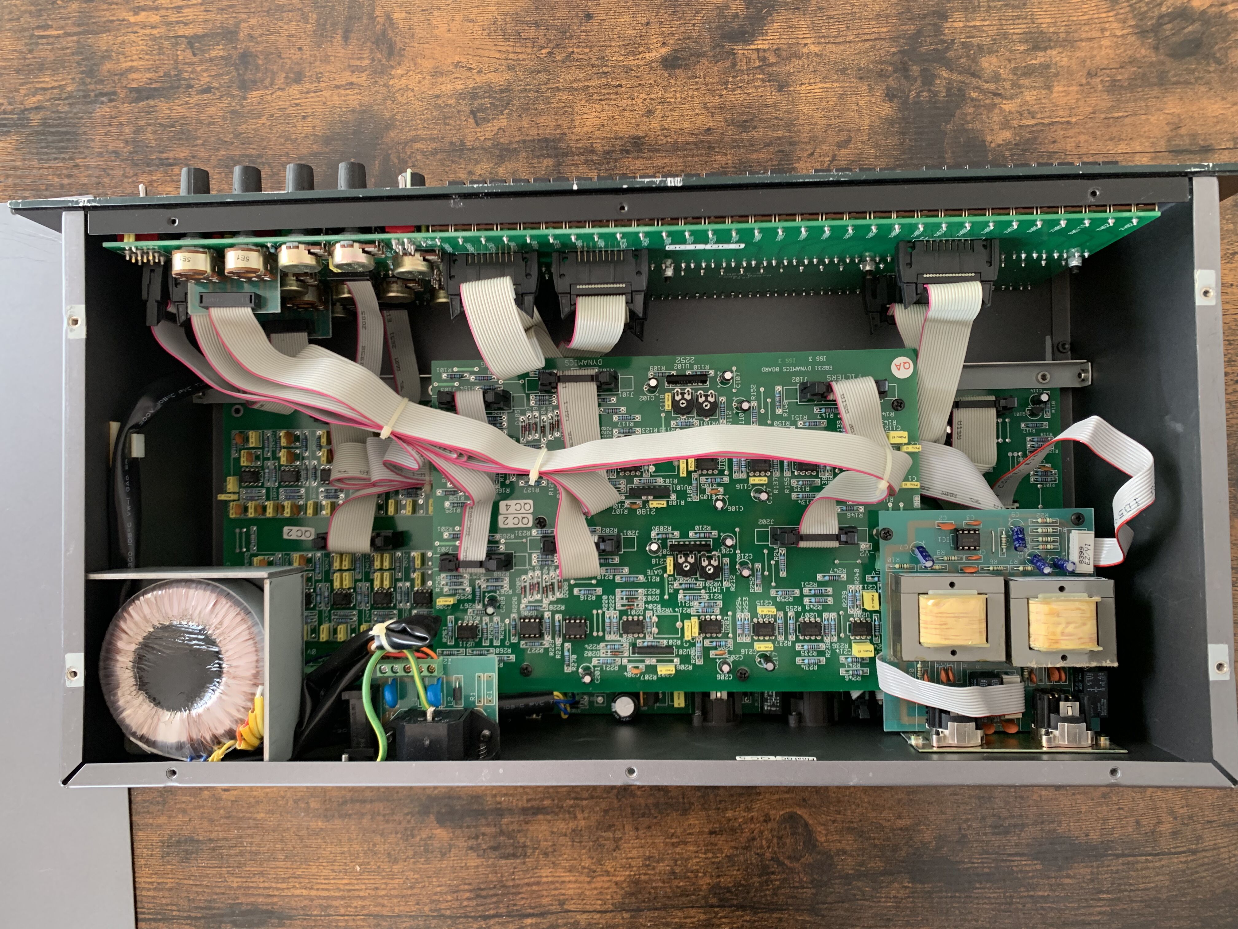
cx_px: 619
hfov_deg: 67.3
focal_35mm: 26
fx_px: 930
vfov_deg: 53.1
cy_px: 464
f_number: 1.8
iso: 125
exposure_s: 1/60
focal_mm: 4.25
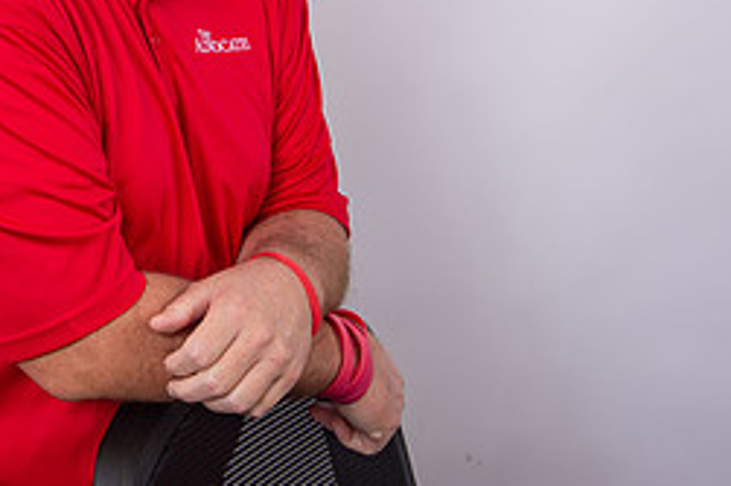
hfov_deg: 24.1
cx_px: 26
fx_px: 1644
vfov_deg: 16.3
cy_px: -64
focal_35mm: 81
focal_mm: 35
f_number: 9
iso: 100
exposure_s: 1/250
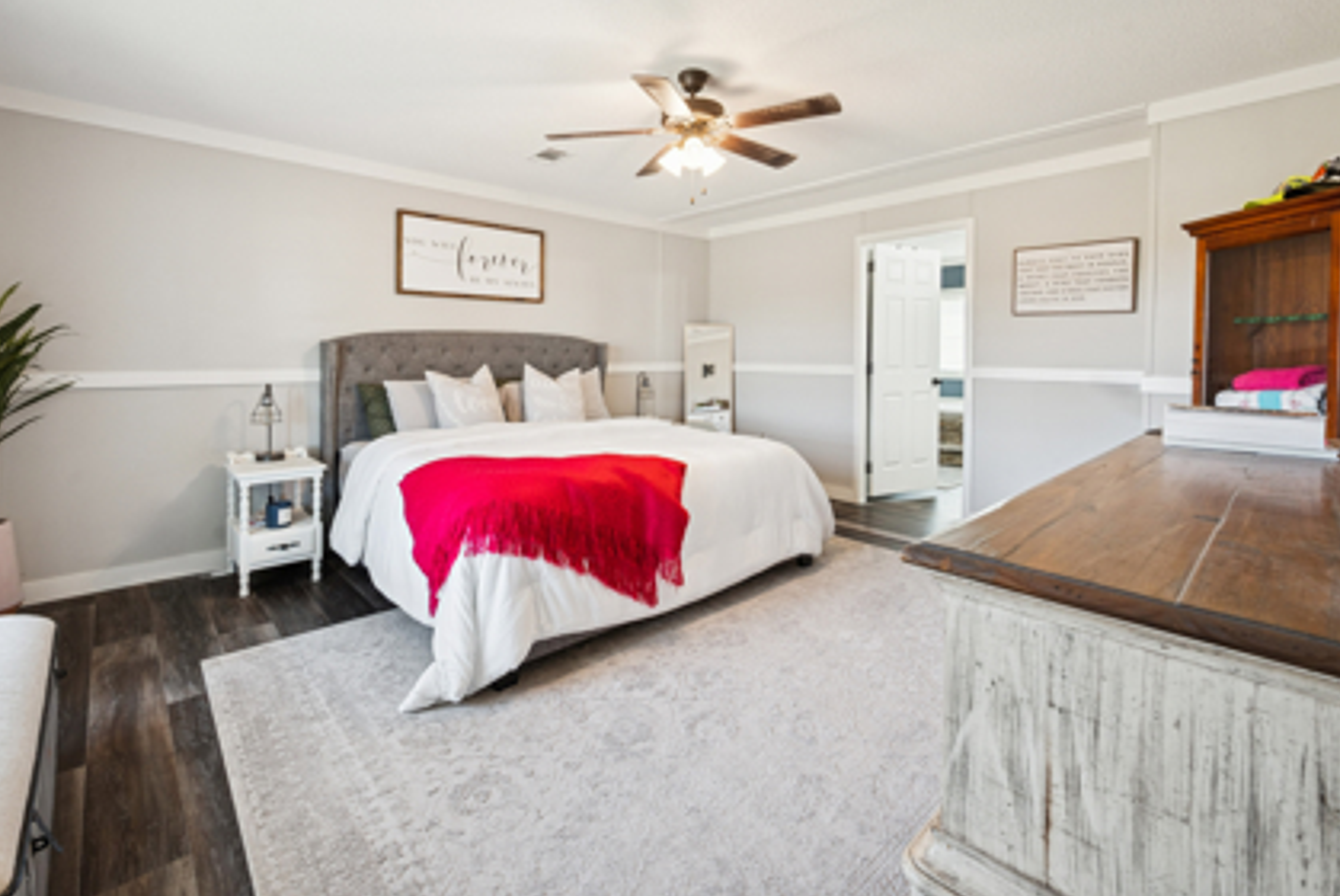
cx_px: 632
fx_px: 559
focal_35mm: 15
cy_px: 438
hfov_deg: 100.2
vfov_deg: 77.4
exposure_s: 1/20
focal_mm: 14
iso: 400
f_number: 9
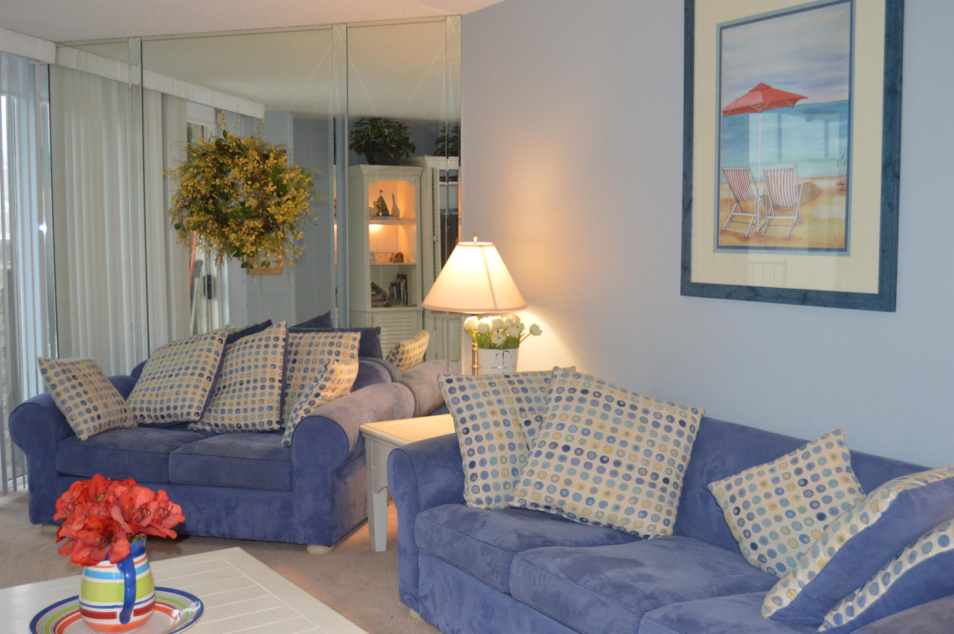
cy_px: 317
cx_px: 477
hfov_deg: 53.2
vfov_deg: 36.8
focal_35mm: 36
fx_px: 953
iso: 1000
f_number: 3.8
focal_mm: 24
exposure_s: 1/60
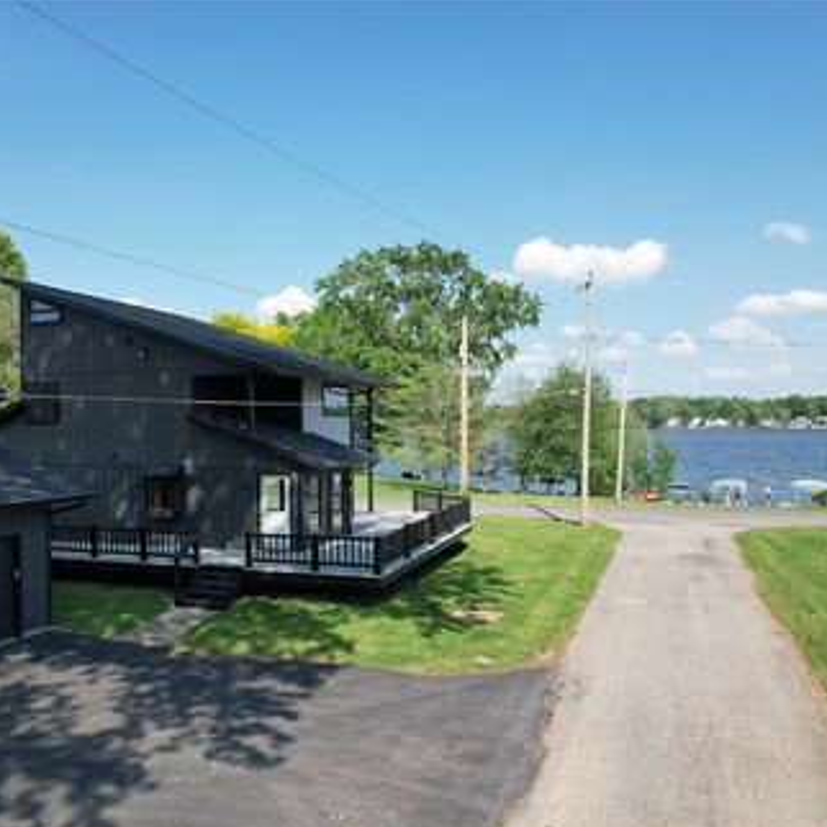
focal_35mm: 29
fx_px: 784
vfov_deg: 55.6
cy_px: 425
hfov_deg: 55.3
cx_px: 344
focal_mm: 8.38
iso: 110
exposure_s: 1/1500
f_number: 2.8
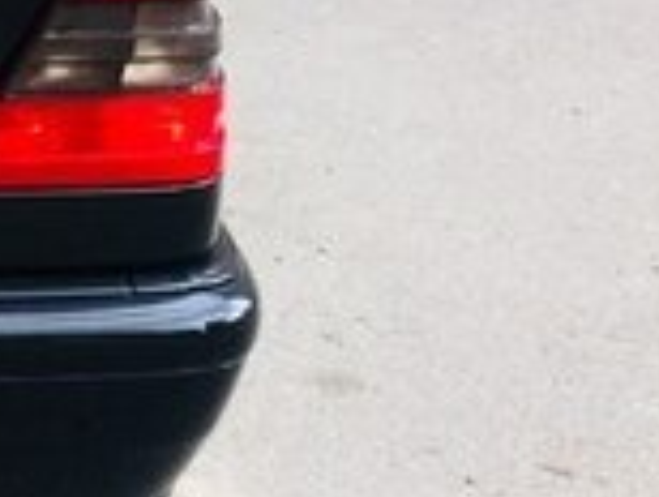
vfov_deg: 11.8
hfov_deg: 13.5
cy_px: -45
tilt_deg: -14.6
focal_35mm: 124
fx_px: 2364
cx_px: -676
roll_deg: +2.8
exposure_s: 1/394
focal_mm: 4.15
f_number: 2.2
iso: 32
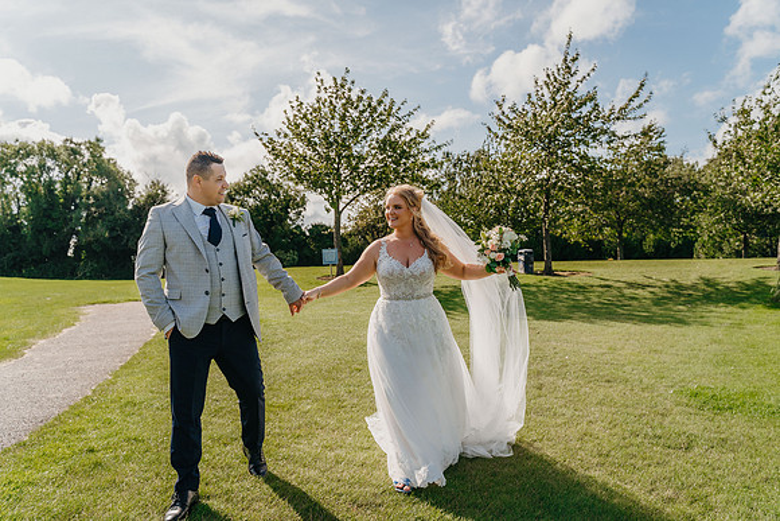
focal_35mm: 28
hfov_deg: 65.5
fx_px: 607
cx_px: 390
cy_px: 260
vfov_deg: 46.4
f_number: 4.5
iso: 50
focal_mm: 28
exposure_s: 1/1000
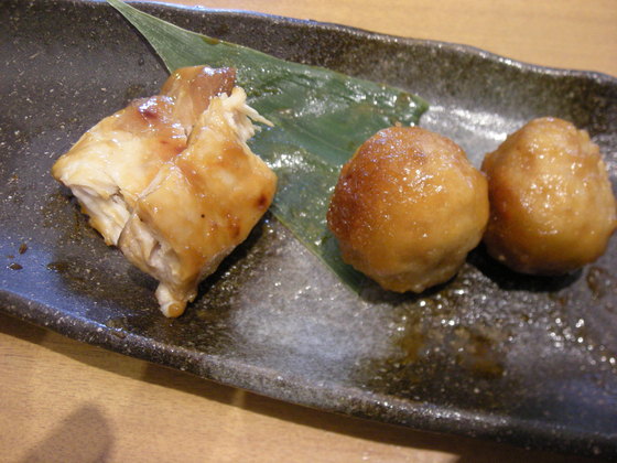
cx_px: 308
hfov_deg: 52.6
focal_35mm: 35
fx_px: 624
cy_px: 232
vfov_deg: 40.7
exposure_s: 1/56
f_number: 2.8
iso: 338
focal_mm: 5.7
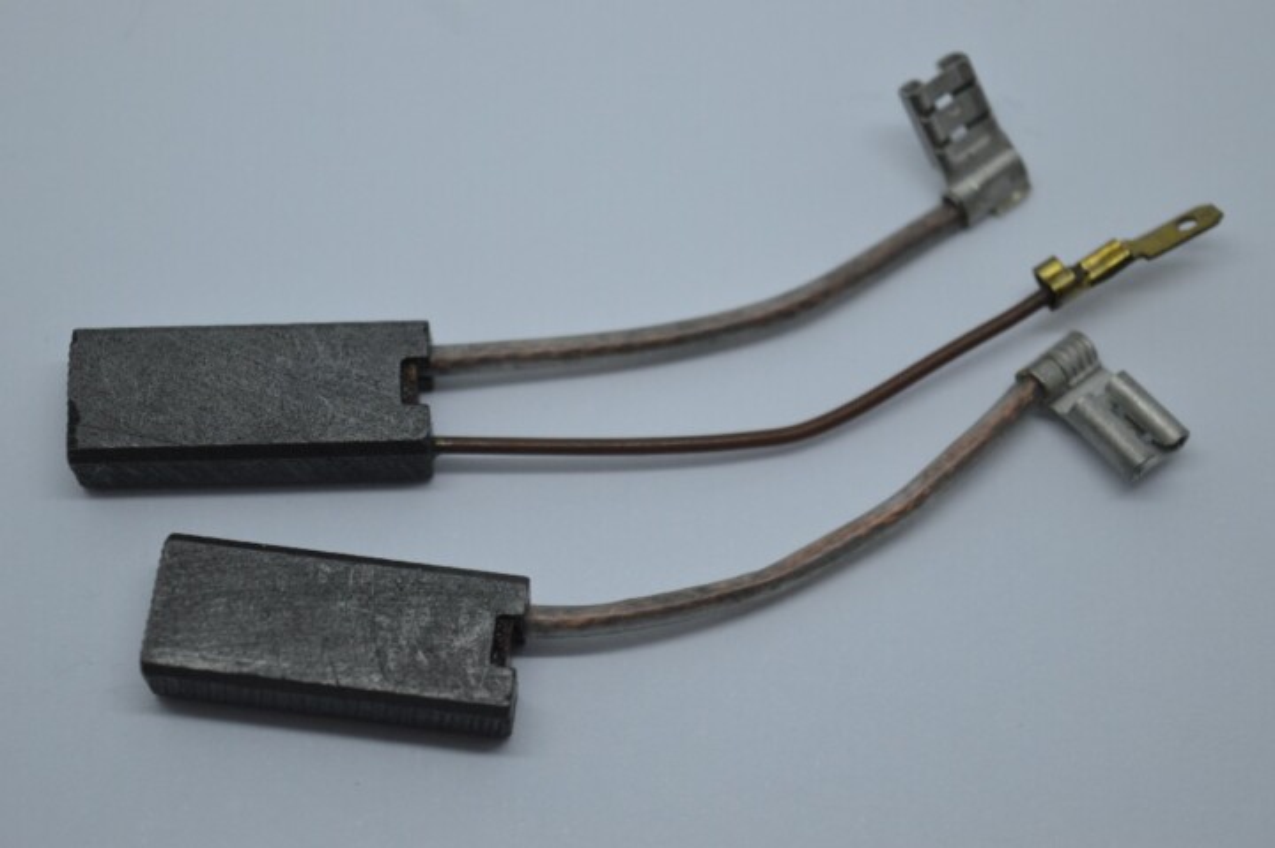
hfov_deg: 24.6
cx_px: 638
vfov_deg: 16.5
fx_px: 2920
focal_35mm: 82
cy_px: 424
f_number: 5.6
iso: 360
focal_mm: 55
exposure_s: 1/125
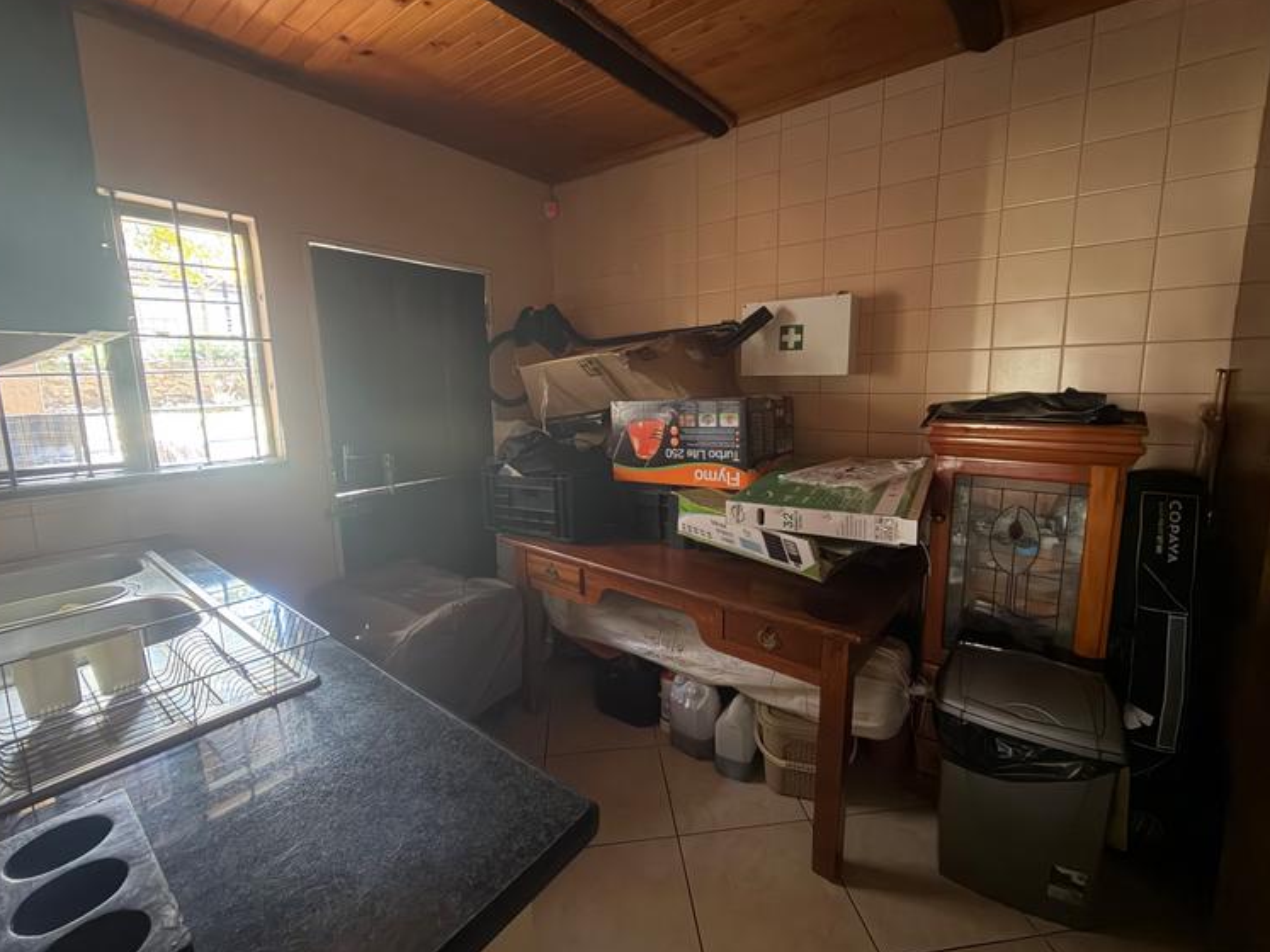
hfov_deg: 98.1
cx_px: 658
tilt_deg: -7.2
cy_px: 461
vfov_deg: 81.7
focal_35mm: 15
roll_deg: +1.9
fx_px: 550
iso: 800
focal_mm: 2.22
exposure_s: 1/20
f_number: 2.2
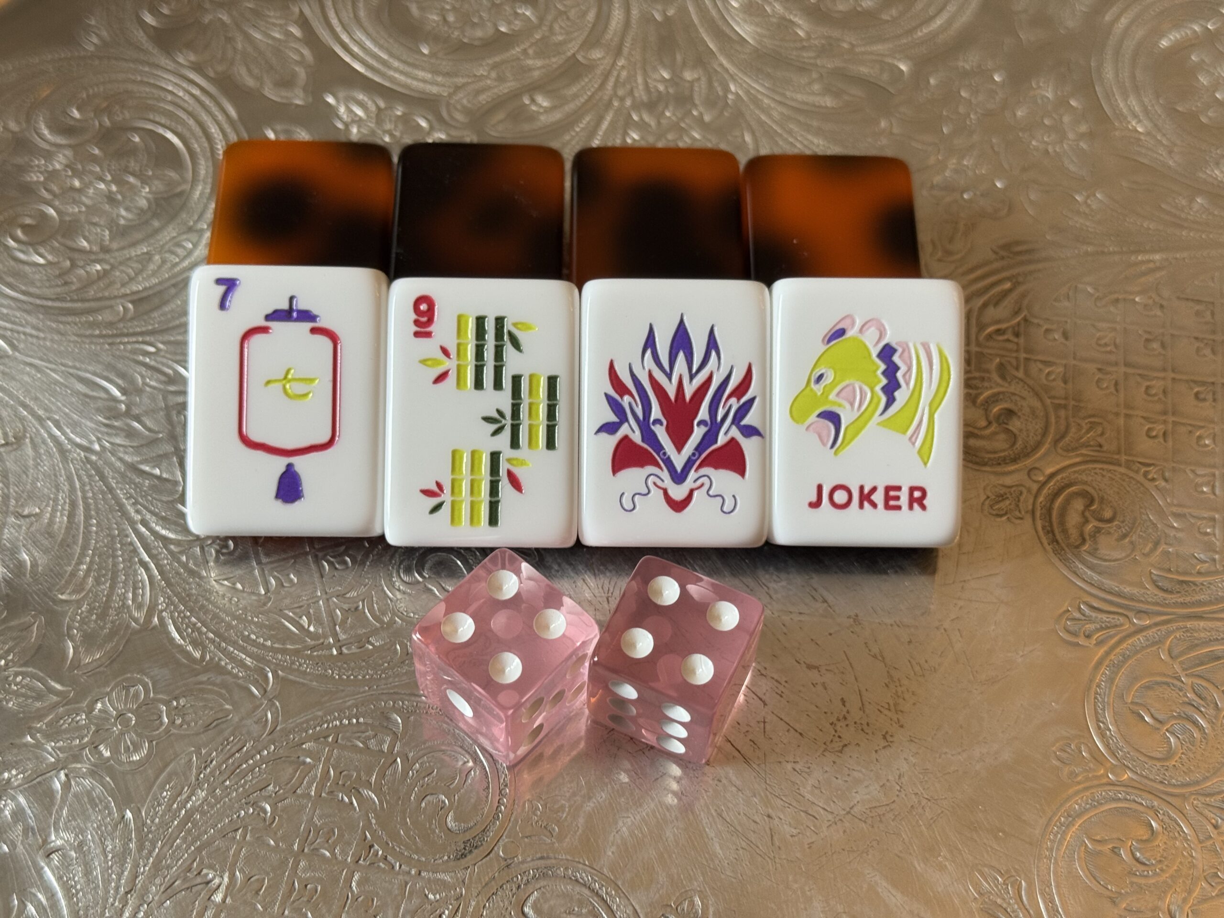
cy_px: 459
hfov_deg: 39.7
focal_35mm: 48
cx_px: 612
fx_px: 1697
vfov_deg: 30.3
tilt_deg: -58.5
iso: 80
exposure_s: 1/62
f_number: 1.78
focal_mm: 6.76
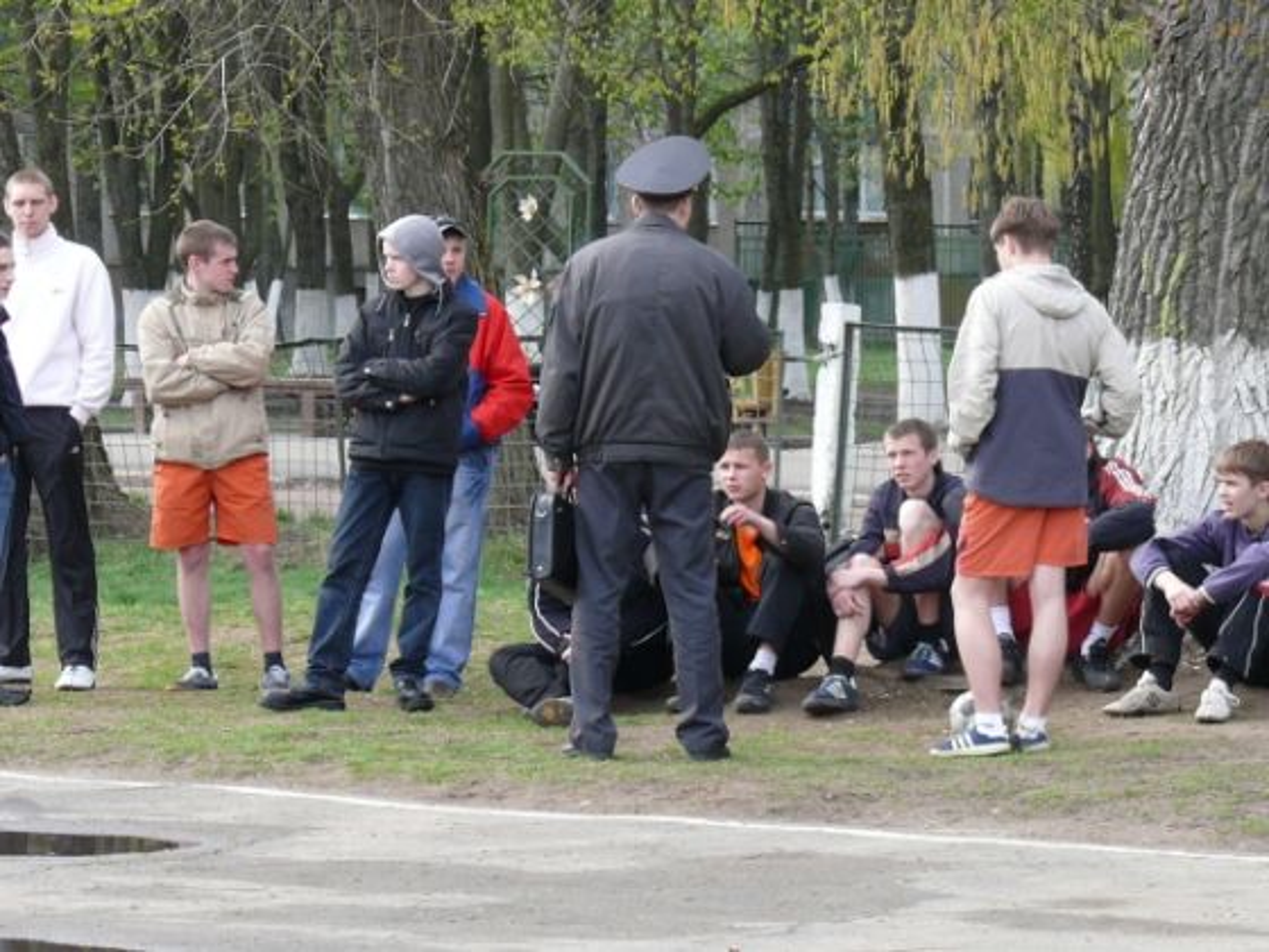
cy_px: 476
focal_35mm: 224
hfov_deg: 8.8
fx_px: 8212
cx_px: 634
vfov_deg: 6.6
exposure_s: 1/160
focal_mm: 26.7
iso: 100
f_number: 4
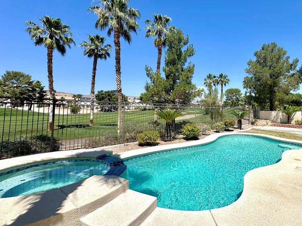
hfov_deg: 82.0
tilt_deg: +2.3
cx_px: 200
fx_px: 166
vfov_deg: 68.5
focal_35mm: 19
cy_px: 103
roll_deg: -0.9
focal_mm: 2.22
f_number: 2.2
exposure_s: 1/2747
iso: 50
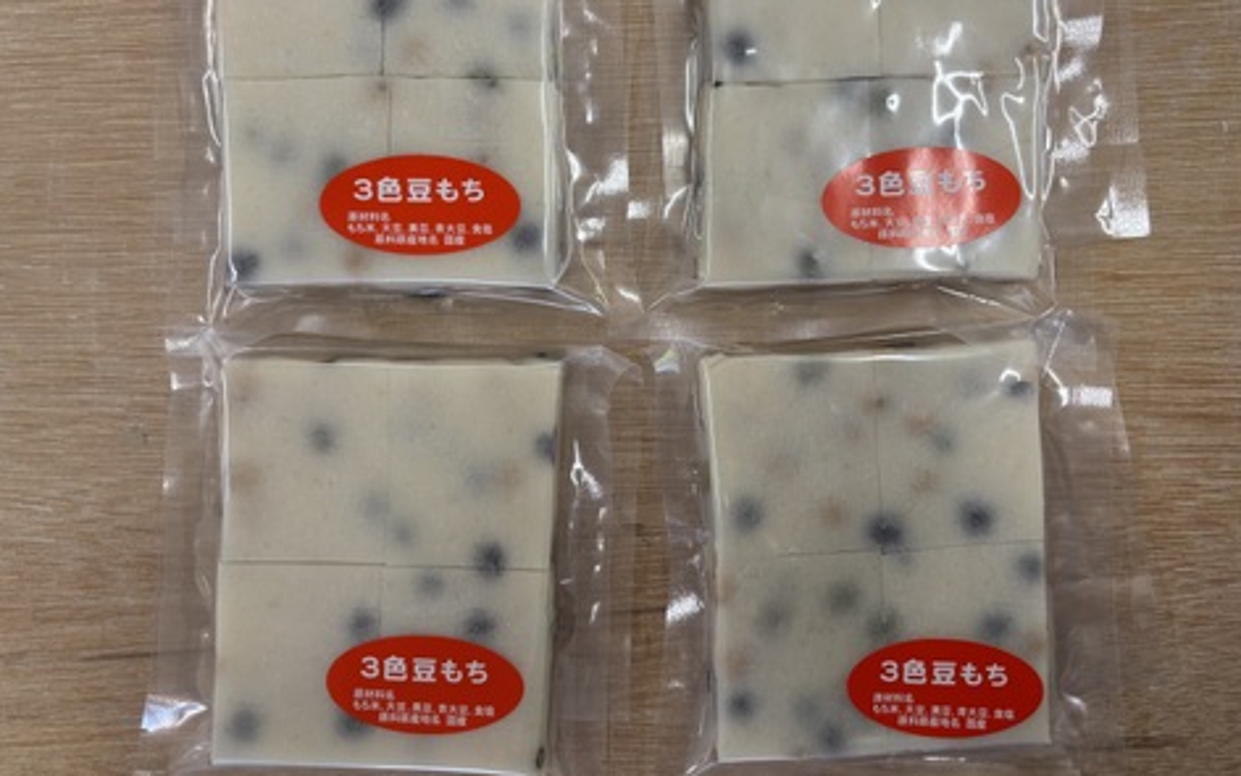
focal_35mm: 28
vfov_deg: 44.5
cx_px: 619
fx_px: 947
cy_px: 342
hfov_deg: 66.5
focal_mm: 5.96
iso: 100
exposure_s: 1/121
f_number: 1.6
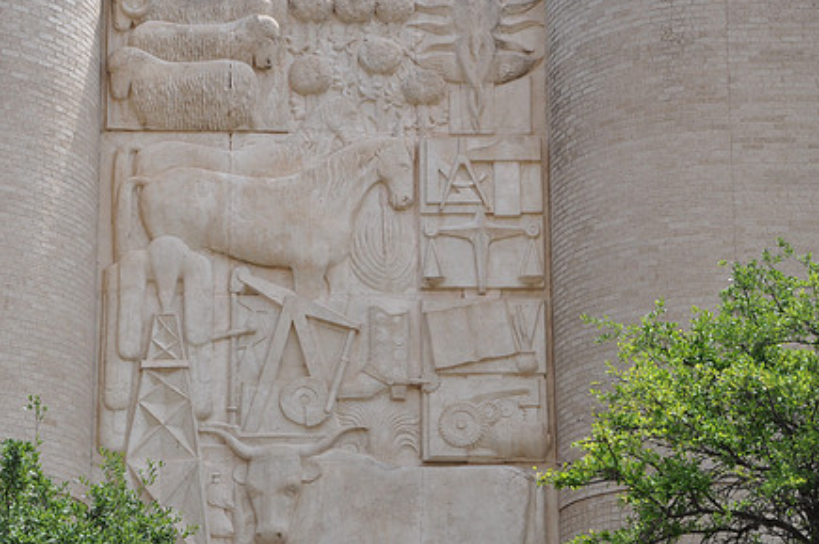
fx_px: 2363
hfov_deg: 19.6
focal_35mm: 104
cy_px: 306
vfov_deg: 13.1
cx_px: 350
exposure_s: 1/200
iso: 200
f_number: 7.1
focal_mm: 52
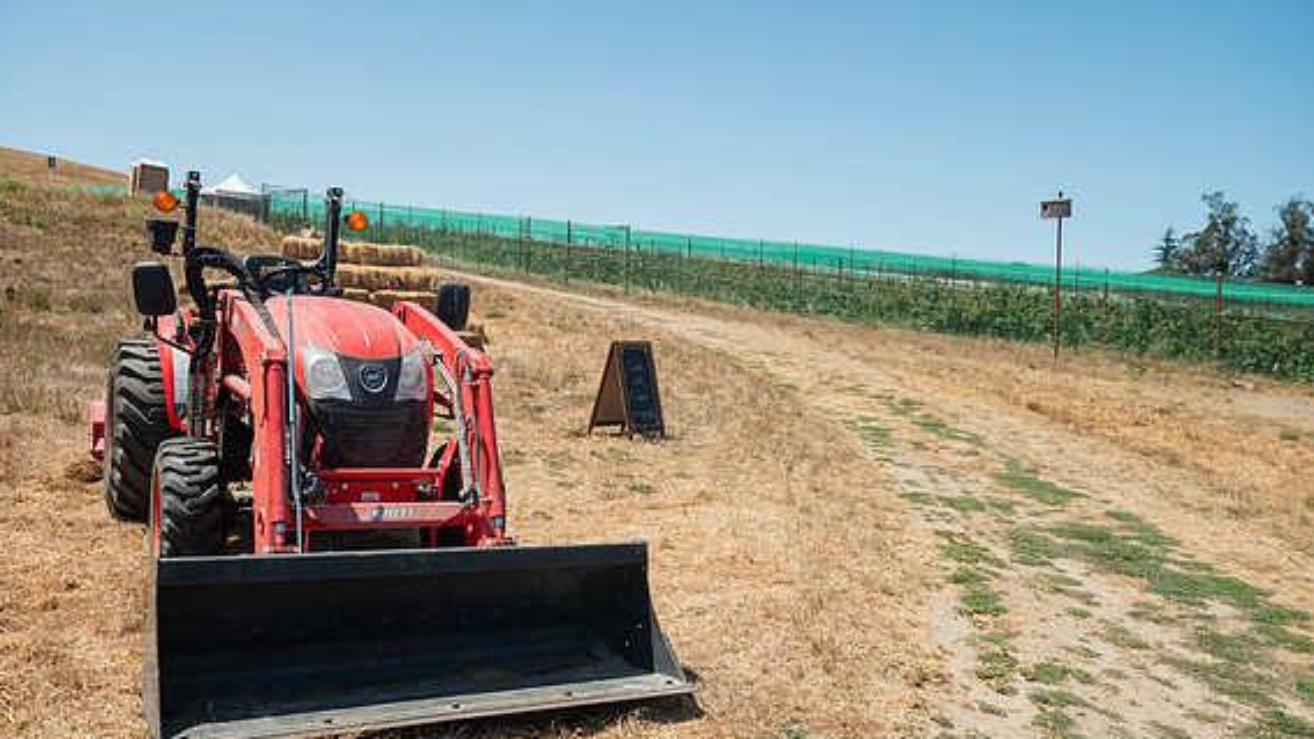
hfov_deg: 64.3
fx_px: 1045
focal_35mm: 30
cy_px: 353
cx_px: 647
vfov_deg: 38.9
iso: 500
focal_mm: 28
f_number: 4
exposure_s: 1/5000
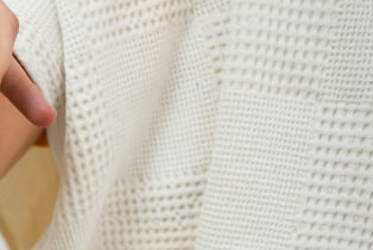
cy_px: 258
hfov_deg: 25.3
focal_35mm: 62
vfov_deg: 21.1
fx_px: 643
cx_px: -171
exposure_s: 1/125
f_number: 2.8
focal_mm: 19
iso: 400
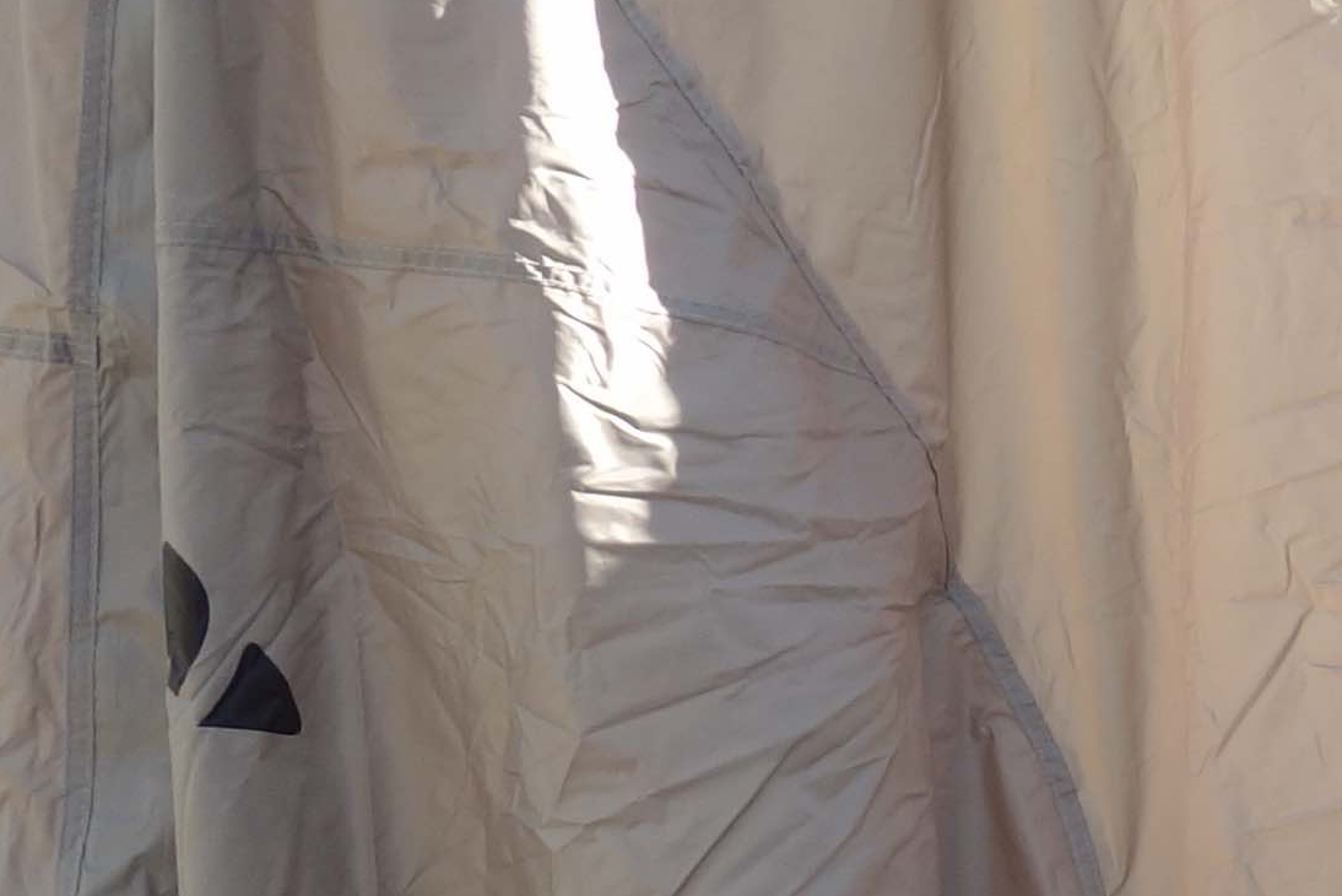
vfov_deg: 9.5
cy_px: 1346
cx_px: 2682
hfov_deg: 12.8
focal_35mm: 140
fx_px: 5220
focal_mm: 10.4
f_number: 4.5
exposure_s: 1/100
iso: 125
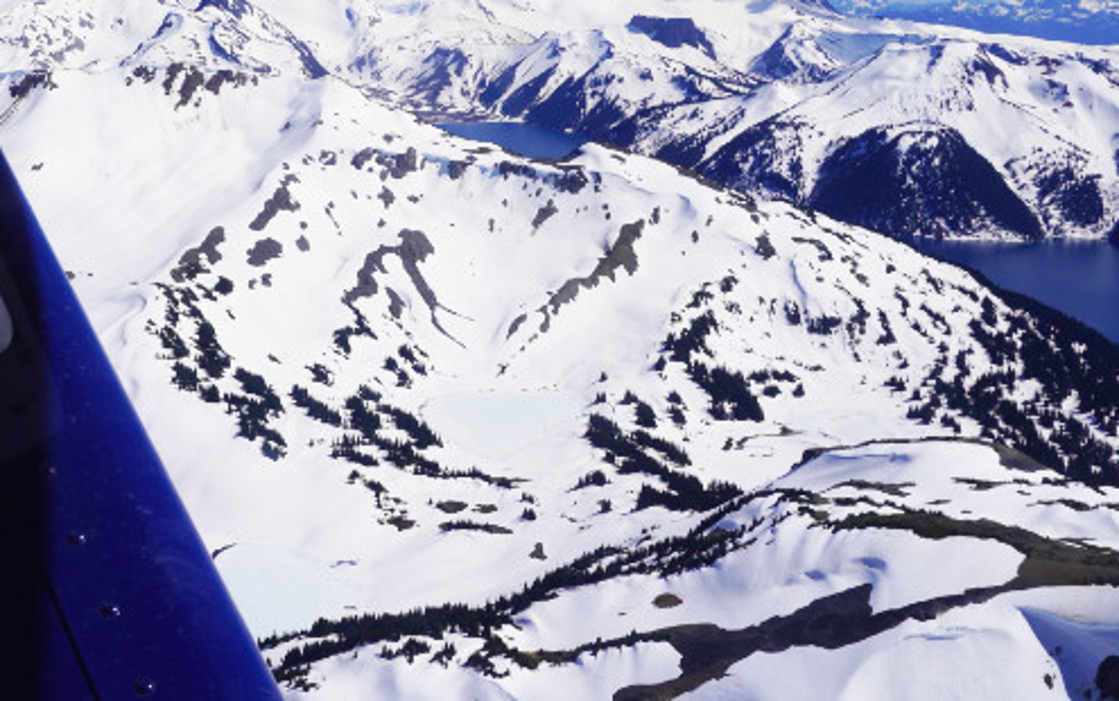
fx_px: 1581
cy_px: 101
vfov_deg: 24.4
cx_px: 350
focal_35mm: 52
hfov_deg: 38.4
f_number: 10
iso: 100
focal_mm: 21
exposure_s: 1/500
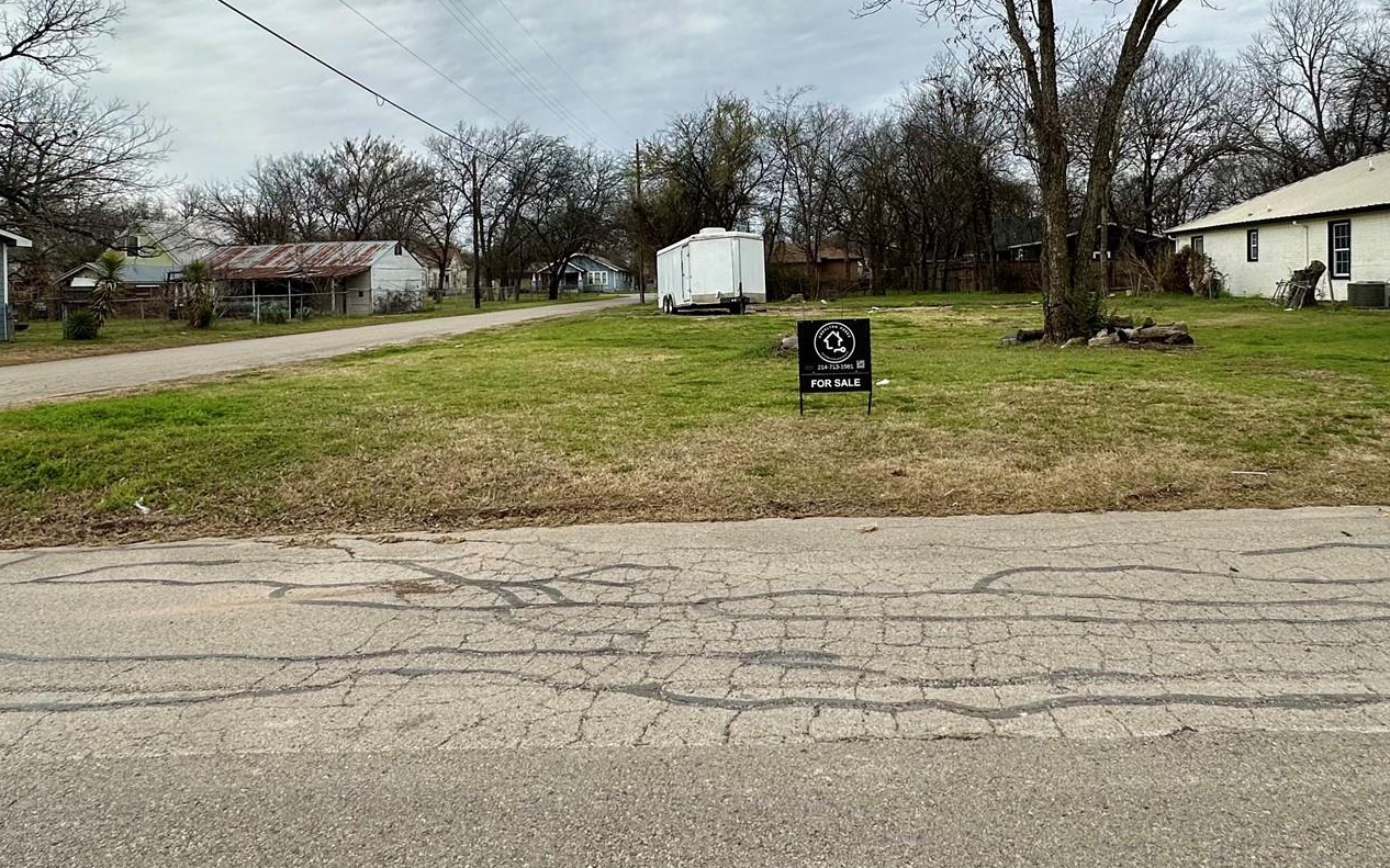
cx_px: 751
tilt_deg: -0.2
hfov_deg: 74.7
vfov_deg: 50.1
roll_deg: +0.5
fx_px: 909
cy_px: 285
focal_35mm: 24
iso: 40
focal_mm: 2.22
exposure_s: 1/1689
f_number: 2.2
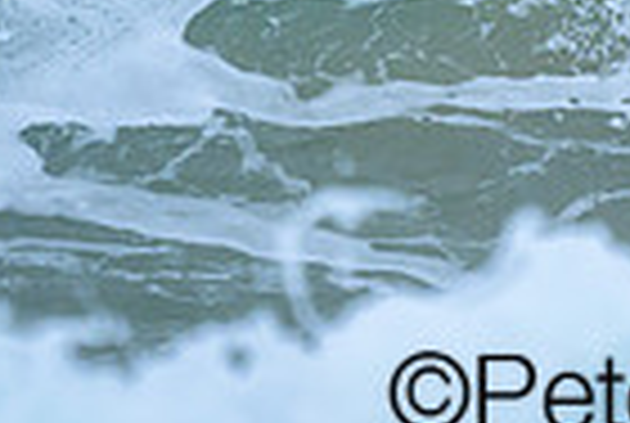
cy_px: -525
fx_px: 79759
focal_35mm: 4548
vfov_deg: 0.3
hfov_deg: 0.5
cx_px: 1112
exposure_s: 1/2000
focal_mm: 800
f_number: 6.3
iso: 500
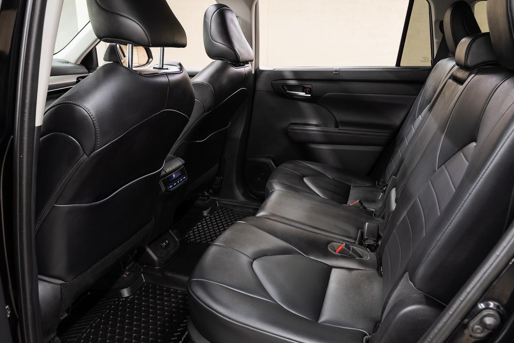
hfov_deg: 65.5
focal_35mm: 28
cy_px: 177
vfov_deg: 46.4
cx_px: 260
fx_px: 400
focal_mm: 24
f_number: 5.6
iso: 100
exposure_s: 1
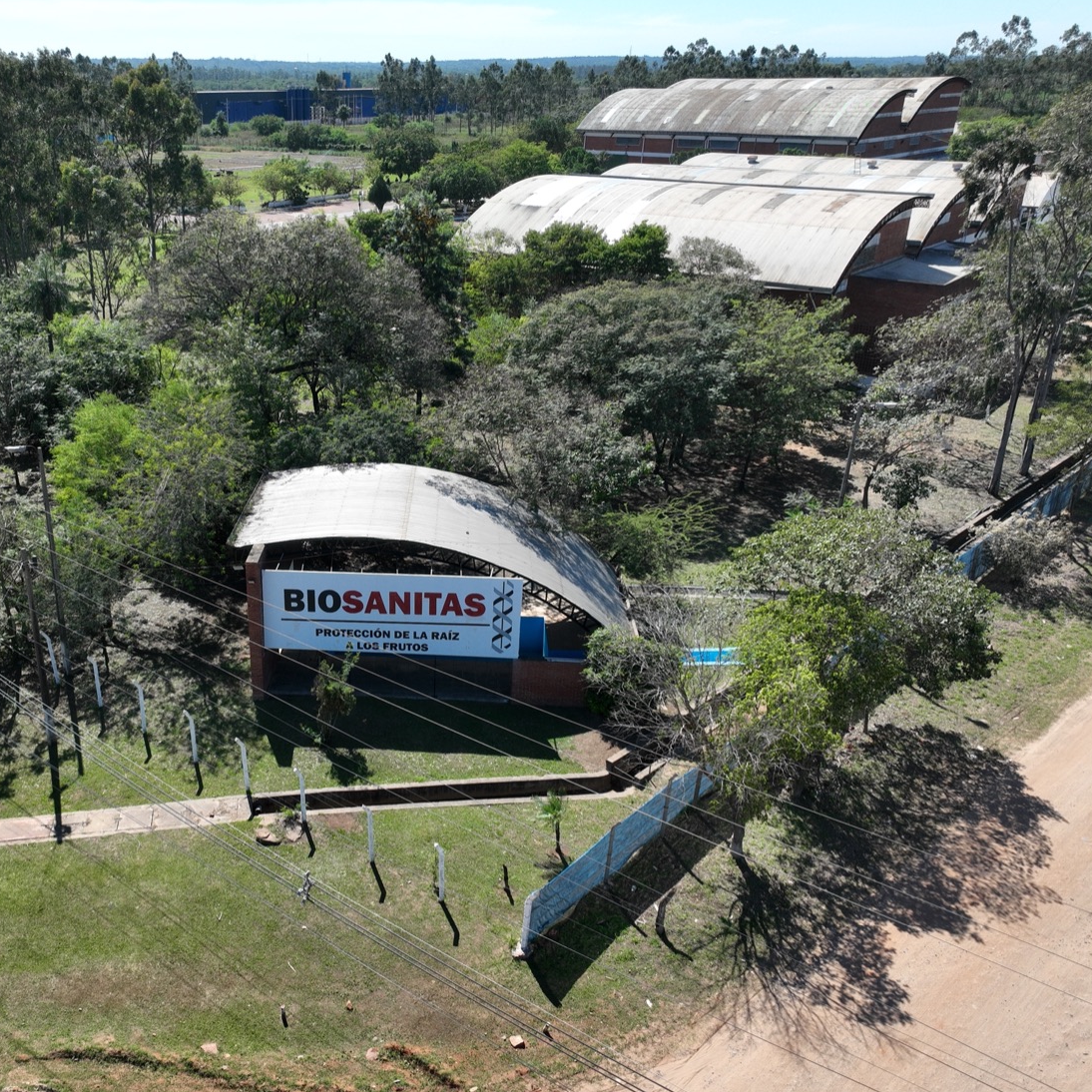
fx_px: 1106
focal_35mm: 31
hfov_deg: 51.4
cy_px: 573
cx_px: 348
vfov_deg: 52.5
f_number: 2.8
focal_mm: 12.29
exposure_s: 1/1600
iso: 100
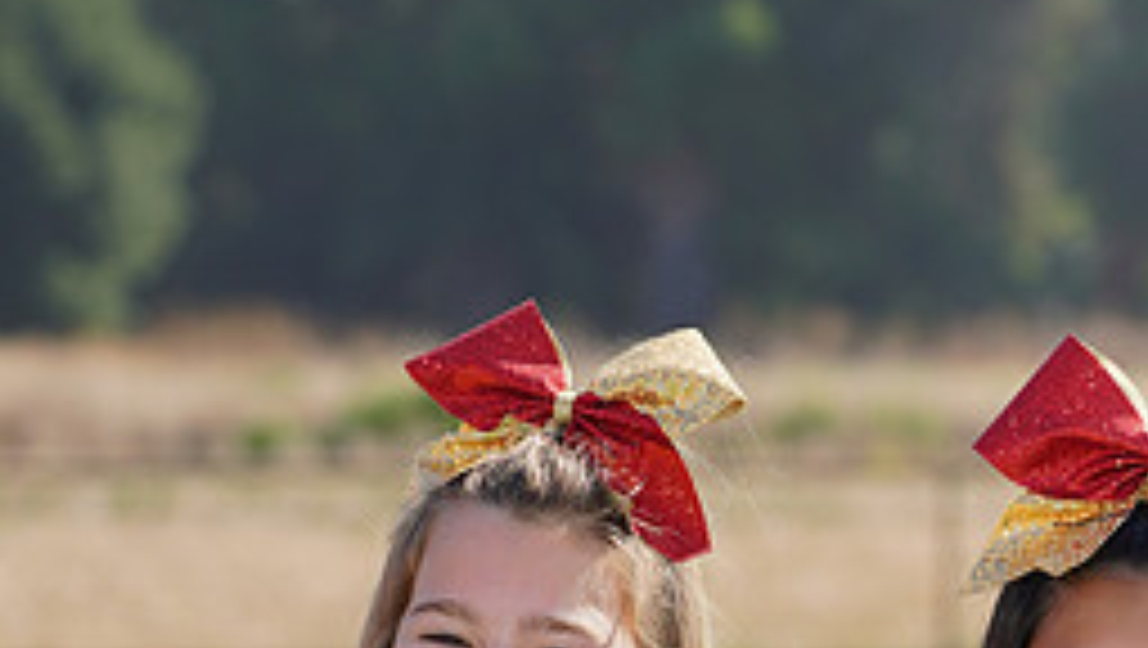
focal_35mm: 426
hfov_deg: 5.1
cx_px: 761
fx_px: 12980
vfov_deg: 2.8
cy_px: 1238
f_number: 8
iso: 100
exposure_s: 1/250
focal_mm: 179
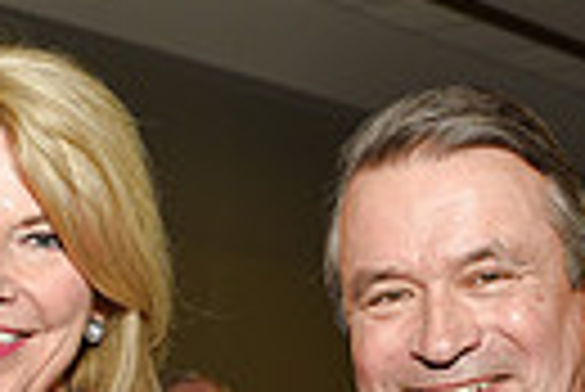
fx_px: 2099
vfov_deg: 10.0
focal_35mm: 129
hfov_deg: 15.7
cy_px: 728
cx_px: 86
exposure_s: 1/60
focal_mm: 29
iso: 200
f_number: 5
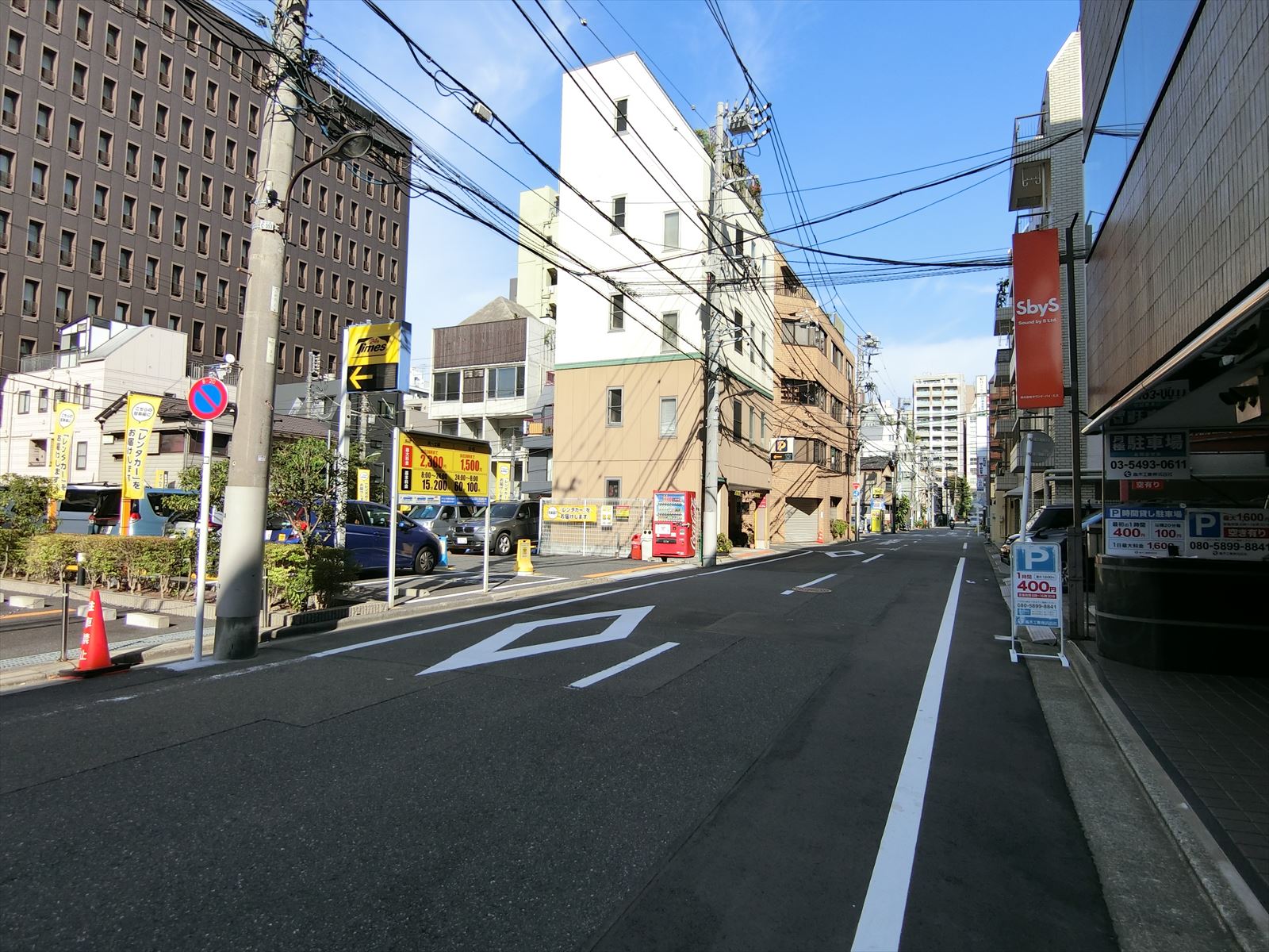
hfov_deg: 84.7
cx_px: 634
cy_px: 476
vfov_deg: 68.7
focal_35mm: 19
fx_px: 697
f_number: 6.9
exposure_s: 1/200
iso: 80
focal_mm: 4.06
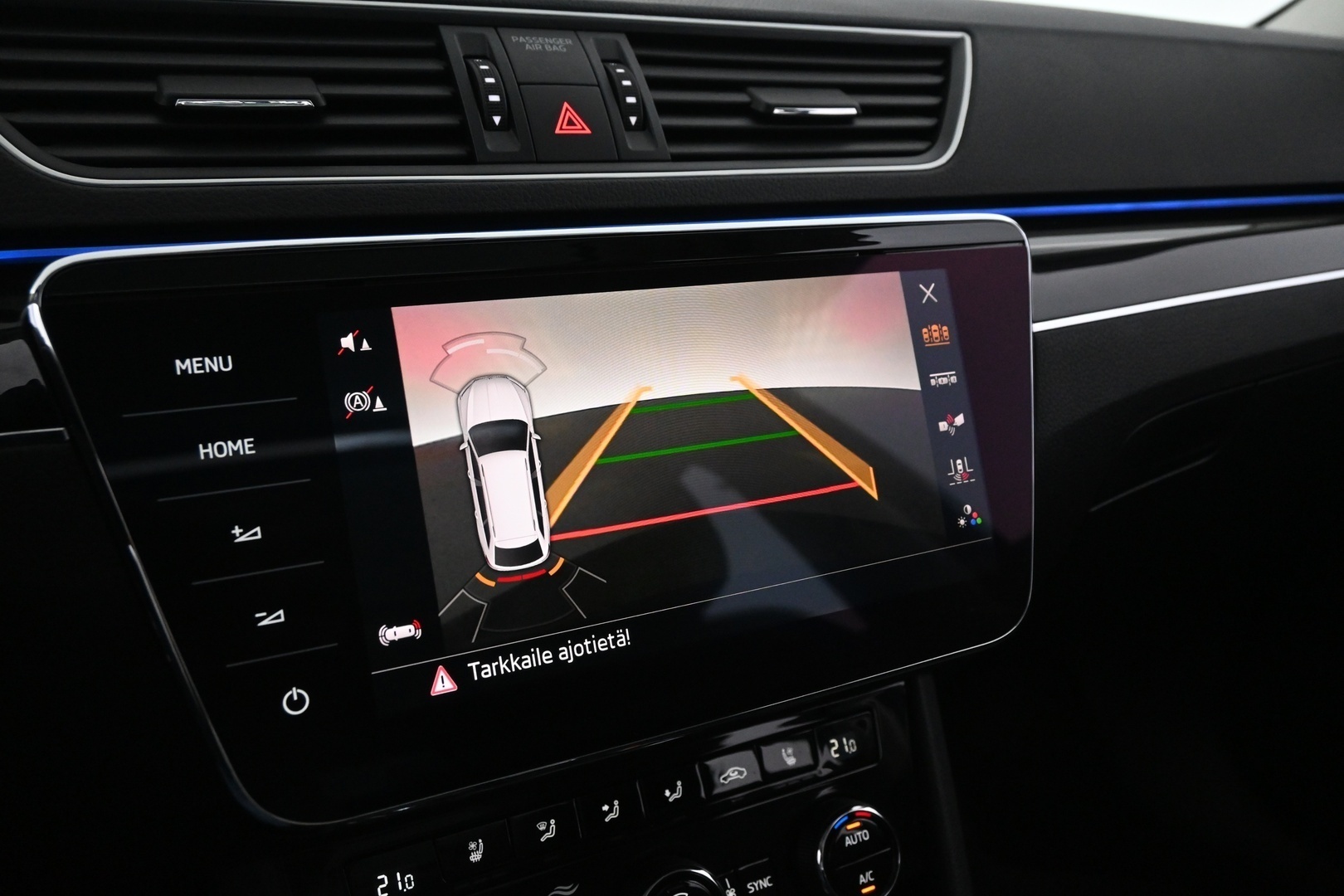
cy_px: 448
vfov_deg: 44.6
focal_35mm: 29
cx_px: 672
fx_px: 1092
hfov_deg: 63.2
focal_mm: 19.5
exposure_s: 1/100
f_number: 5
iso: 3200
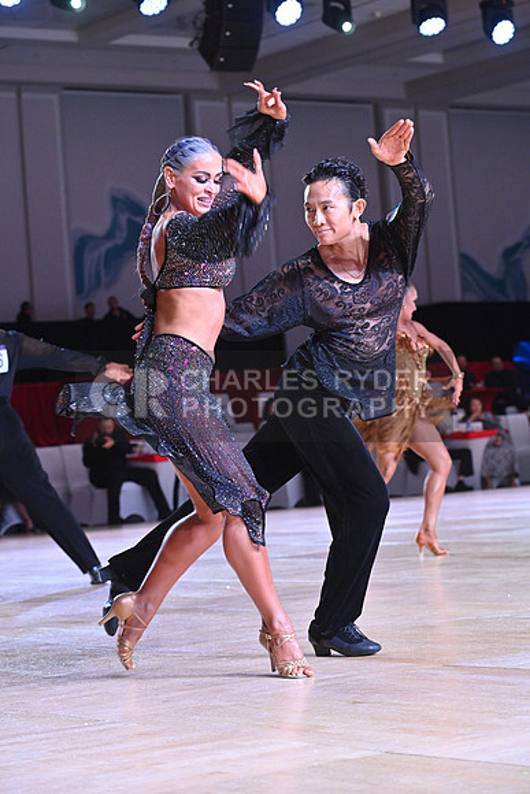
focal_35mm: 92
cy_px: 397
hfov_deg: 14.9
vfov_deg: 22.1
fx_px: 2030
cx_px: 265
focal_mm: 92
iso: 2500
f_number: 5.6
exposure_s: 1/400
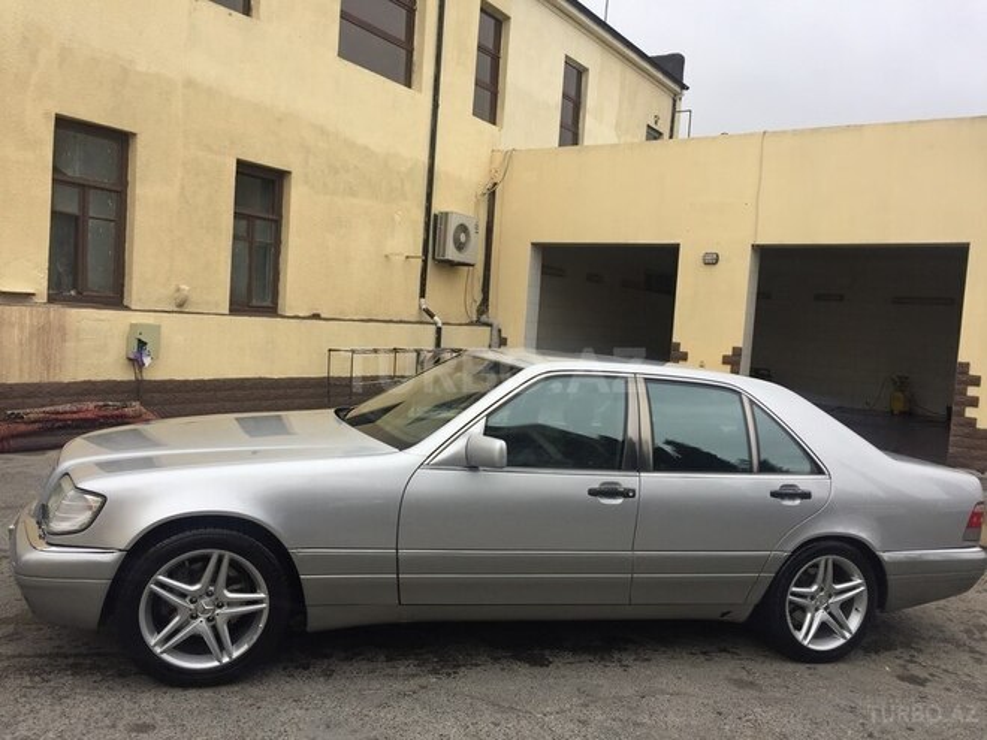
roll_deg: -4.3
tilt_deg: -5.0
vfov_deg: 48.2
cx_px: 494
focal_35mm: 29
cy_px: 370
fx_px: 827
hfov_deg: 61.7
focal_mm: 4.15
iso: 32
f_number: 2.2
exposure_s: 1/408
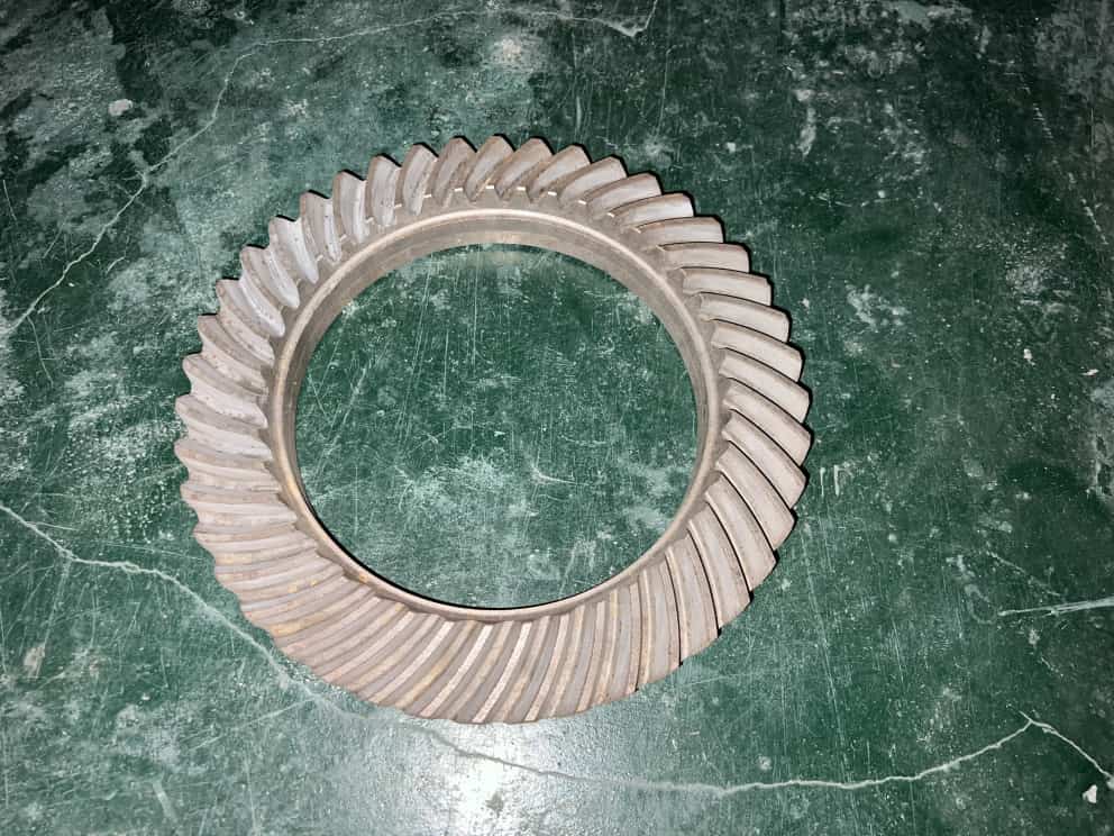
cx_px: 557
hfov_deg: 67.3
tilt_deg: -67.5
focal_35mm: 26
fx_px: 837
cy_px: 418
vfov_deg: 53.1
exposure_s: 1/24
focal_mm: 5.7
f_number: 1.5
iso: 32
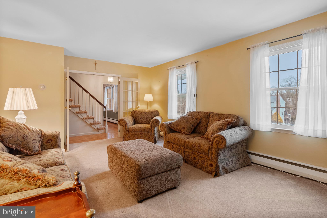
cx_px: 164
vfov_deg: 70.5
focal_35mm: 17
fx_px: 154
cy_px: 109
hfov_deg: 93.3
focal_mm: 17
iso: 500
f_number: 8
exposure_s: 1/4
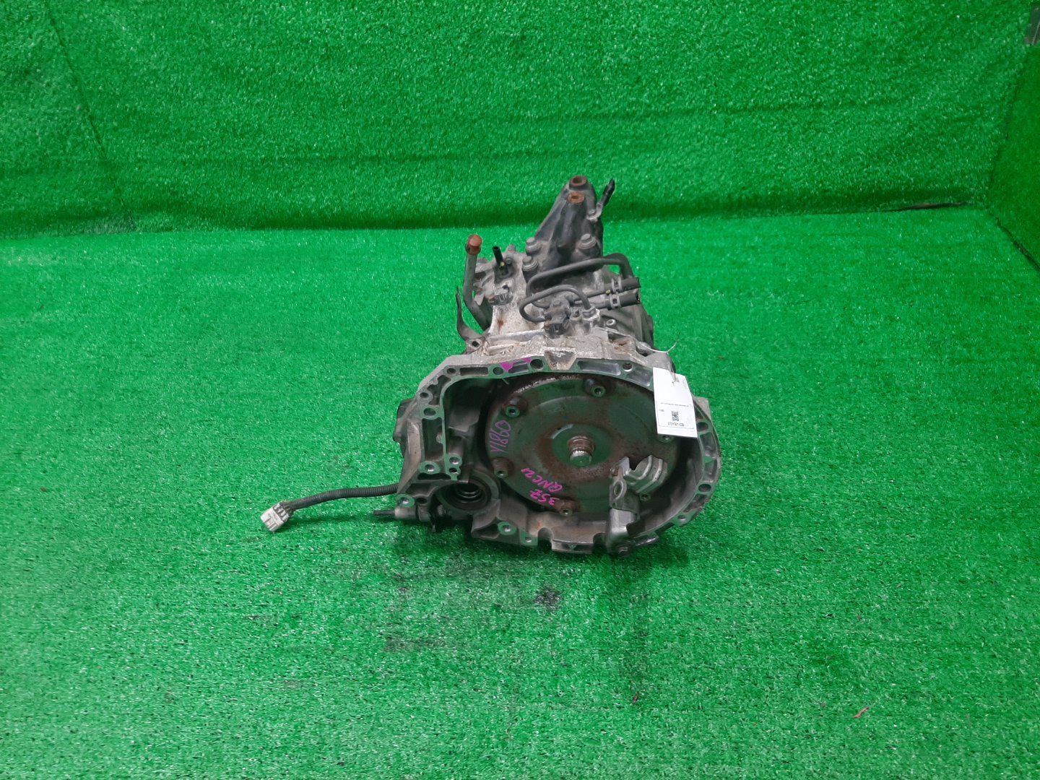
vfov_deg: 53.1
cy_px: 390
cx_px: 520
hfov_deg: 67.3
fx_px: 781
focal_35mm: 26
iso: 109
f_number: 1.7
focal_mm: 3.93
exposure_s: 1/50
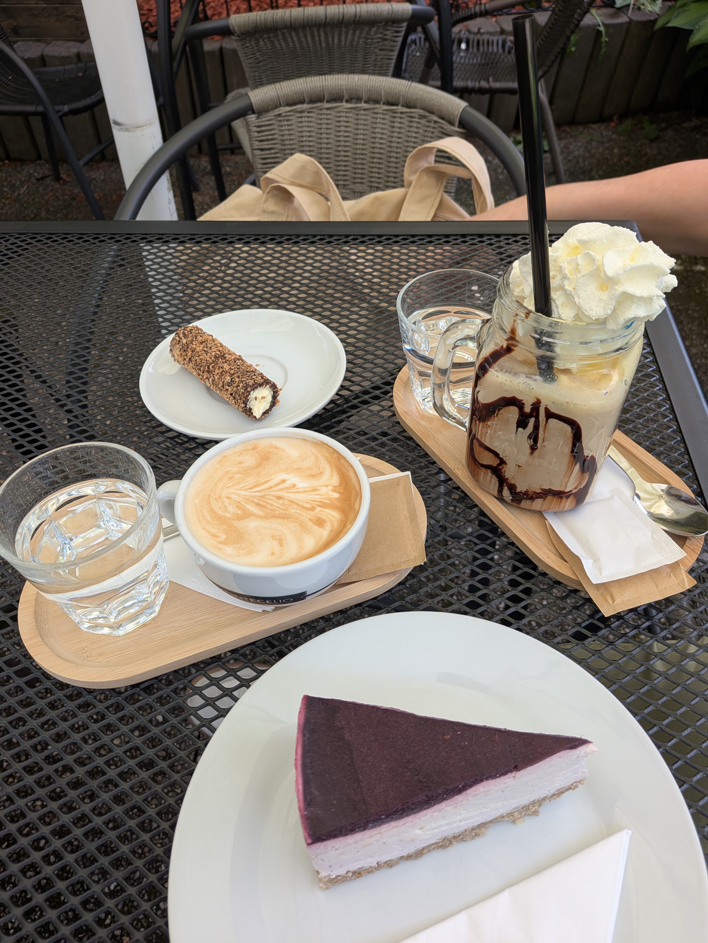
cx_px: 354
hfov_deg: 56.8
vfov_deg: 71.6
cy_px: 472
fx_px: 654
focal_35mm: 24
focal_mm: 4.53
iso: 31
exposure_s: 1/170
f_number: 1.7
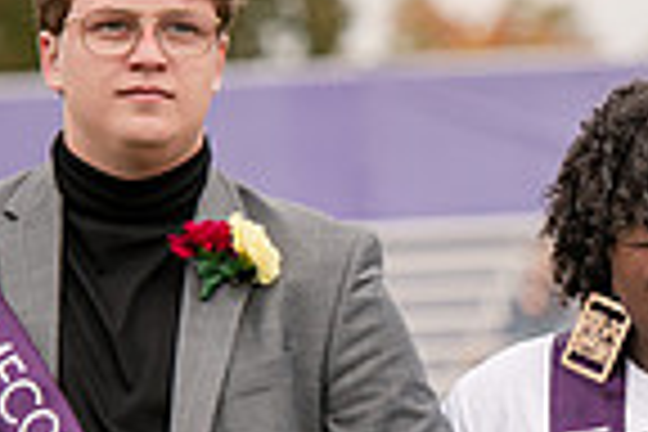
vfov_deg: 2.1
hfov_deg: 3.1
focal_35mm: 667
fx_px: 12005
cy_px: 421
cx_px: 531
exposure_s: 1/1250
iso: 320
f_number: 4.5
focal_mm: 165
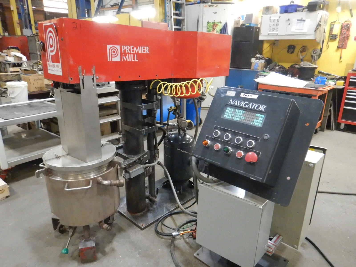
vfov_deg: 56.8
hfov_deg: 71.6
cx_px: 178
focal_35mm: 24
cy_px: 134
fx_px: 247
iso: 1600
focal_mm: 4.3
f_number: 2.8
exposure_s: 1/60
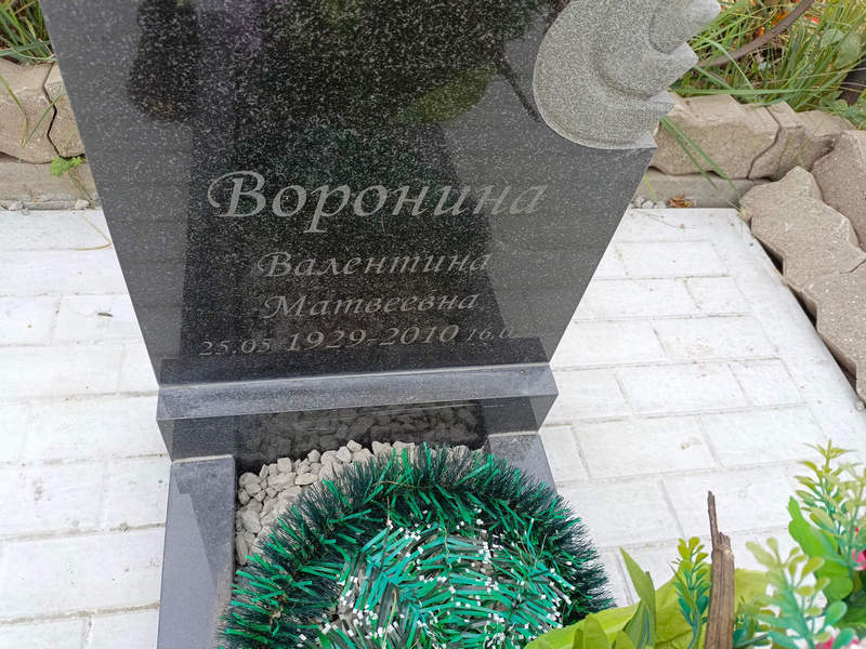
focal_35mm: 25
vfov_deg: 54.9
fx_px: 625
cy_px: 324
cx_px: 433
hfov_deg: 69.4
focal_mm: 4.76
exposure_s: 1/132
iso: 112
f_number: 1.69
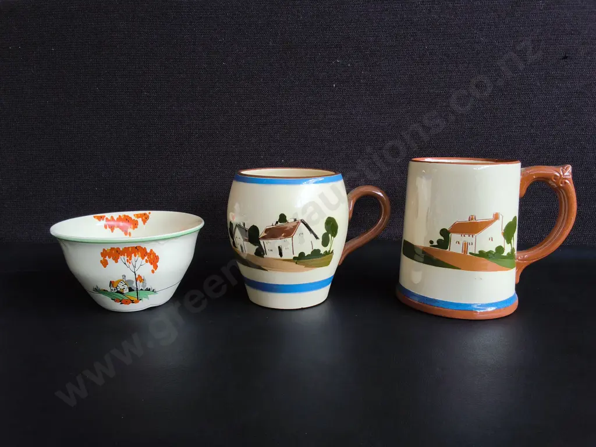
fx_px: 465
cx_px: 298
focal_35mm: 27
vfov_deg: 51.4
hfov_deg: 65.3
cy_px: 224
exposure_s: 1/100
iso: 40
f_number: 2
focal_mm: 2.87
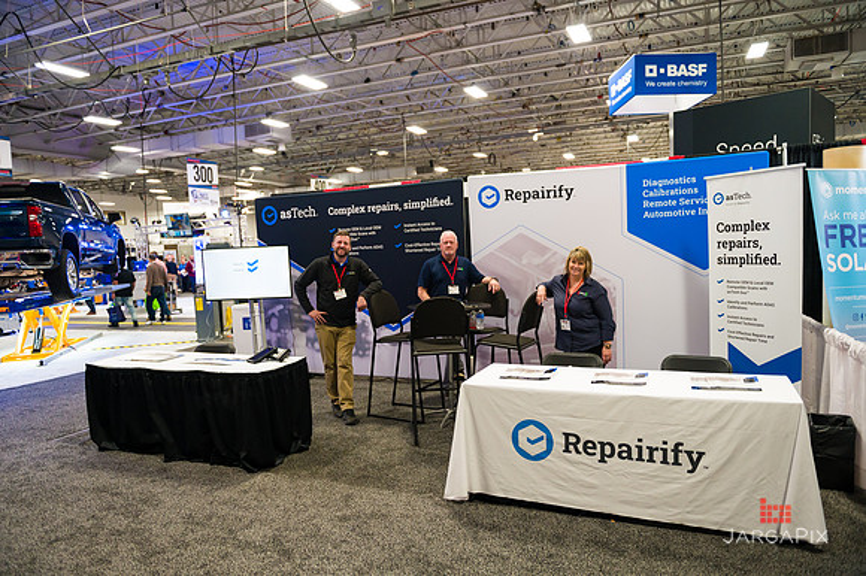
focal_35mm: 24
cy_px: 288
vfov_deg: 53.1
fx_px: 577
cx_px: 433
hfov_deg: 73.8
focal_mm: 24
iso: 3200
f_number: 3.2
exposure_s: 1/320
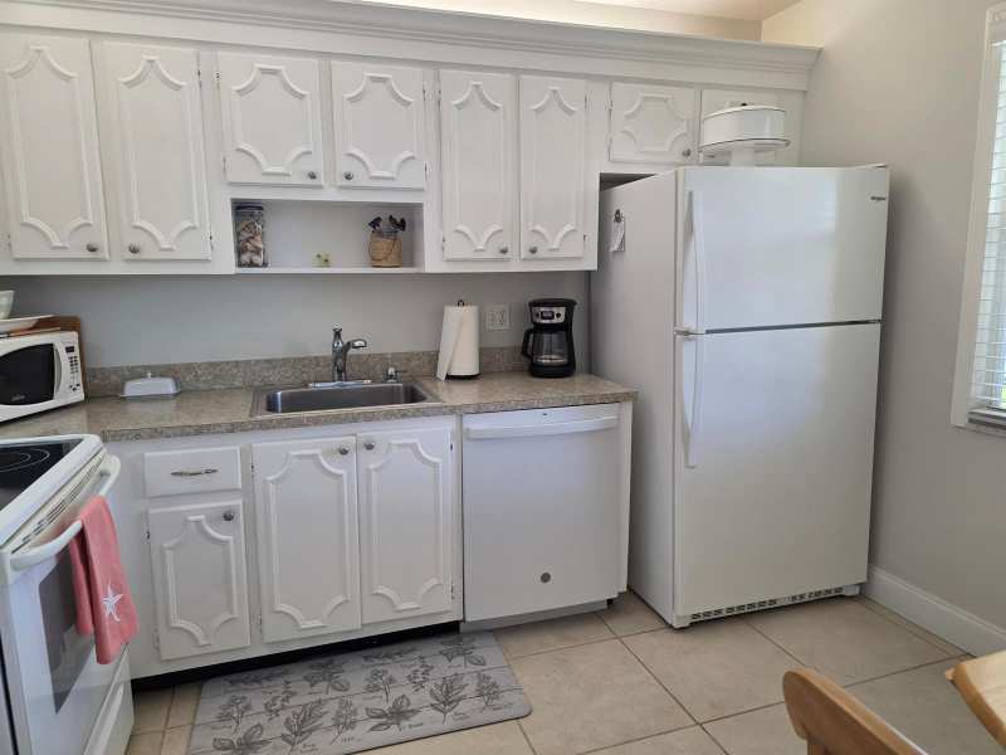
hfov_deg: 73.9
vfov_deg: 58.9
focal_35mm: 23
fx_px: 668
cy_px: 378
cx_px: 503
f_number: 1.7
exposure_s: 1/120
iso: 125
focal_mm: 6.3
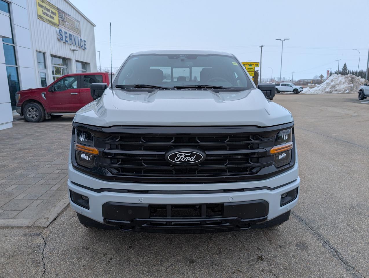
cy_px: 139
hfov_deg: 71.5
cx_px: 184
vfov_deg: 56.9
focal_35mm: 24
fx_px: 256
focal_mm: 6.9
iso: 22
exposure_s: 1/1095
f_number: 1.68
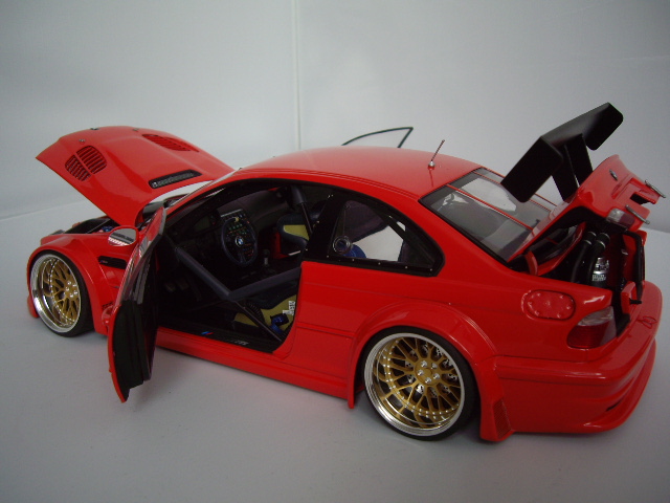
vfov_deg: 37.7
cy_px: 252
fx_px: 735
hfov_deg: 49.0
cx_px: 335
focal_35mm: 38
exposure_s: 1/60
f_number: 2.7
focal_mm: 6.2
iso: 64
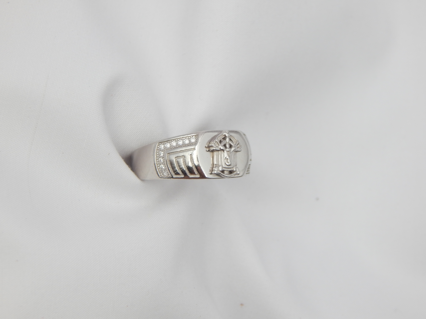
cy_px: 160
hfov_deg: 18.9
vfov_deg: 14.2
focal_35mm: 104
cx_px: 213
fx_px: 1280
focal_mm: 18.7
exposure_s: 1/80
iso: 125
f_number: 4.5
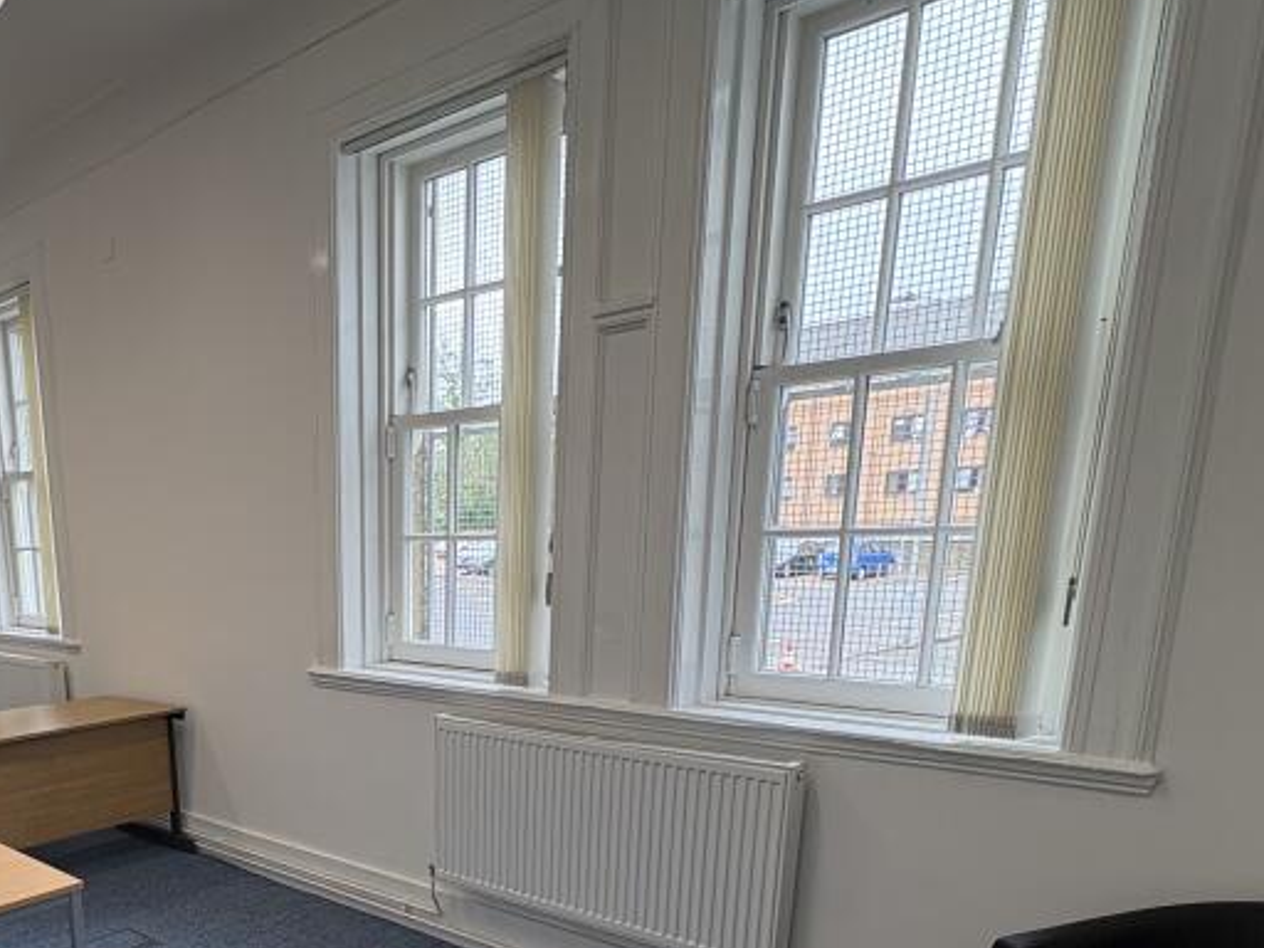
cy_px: 790
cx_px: 286
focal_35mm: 28
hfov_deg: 59.4
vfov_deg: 46.5
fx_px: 1022
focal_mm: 2.22
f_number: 2.2
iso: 64
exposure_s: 1/100
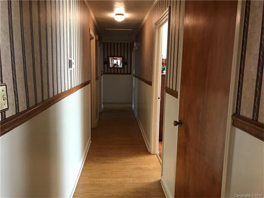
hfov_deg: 63.4
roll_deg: -1.2
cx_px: 132
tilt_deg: -6.9
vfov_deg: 49.7
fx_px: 214
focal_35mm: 28
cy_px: 99
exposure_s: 1/15
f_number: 1.8
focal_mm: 3.99
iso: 100
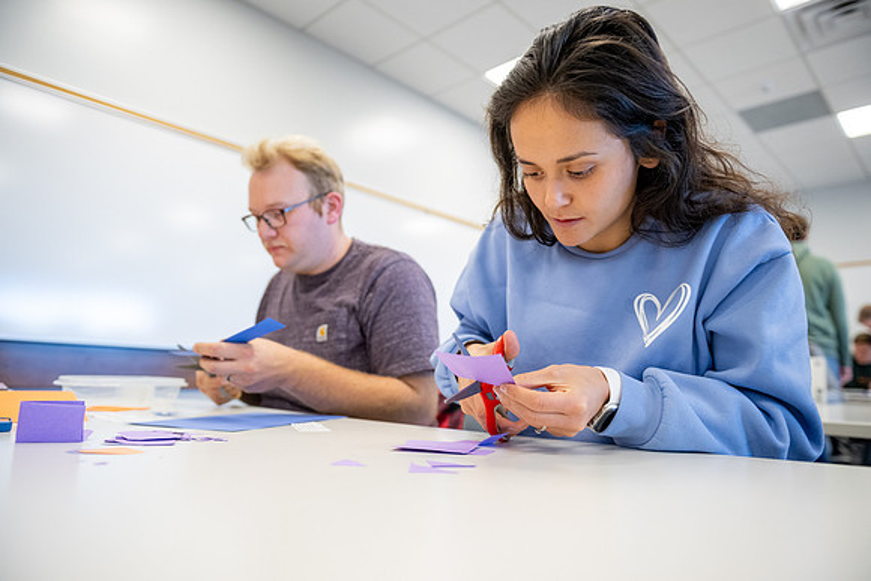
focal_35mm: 24
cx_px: 436
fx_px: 581
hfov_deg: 73.7
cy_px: 290
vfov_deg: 53.2
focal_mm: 24
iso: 1600
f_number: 2.8
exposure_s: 1/250
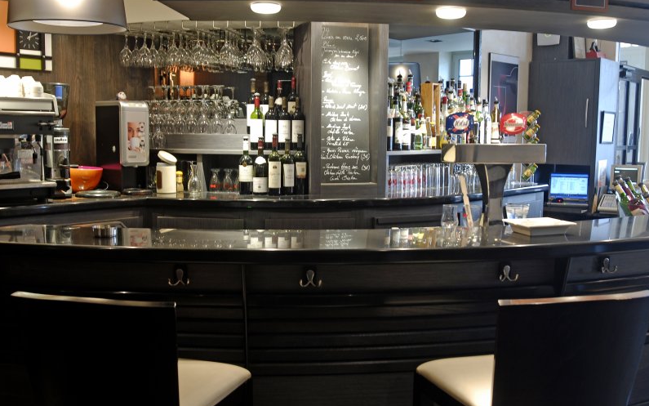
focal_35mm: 39
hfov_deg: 50.9
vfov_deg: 33.2
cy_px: 203
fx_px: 681
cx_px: 325
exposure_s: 1
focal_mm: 25
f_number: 5.6
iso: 100
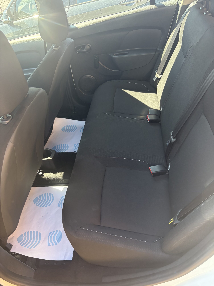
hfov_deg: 53.1
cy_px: 143
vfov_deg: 67.3
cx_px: 107
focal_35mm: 26
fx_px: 214
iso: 125
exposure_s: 1/236
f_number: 1.6
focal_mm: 5.96
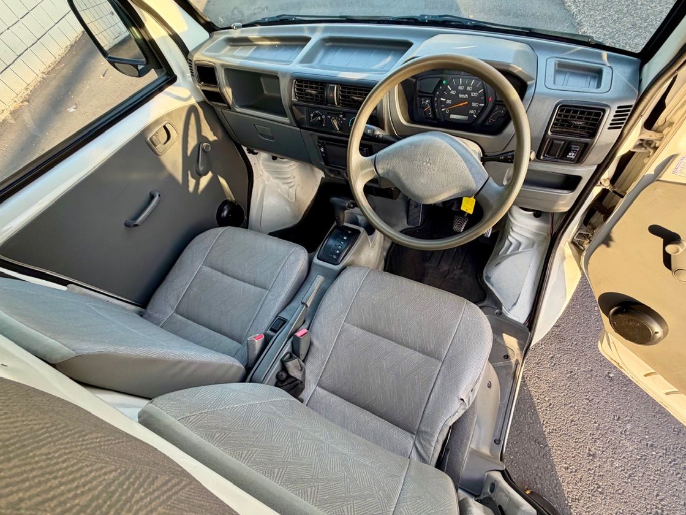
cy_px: 288
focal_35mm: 16
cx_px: 364
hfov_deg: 94.4
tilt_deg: -58.7
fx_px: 317
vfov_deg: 77.8
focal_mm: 2.22
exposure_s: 1/121
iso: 125
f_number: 2.2
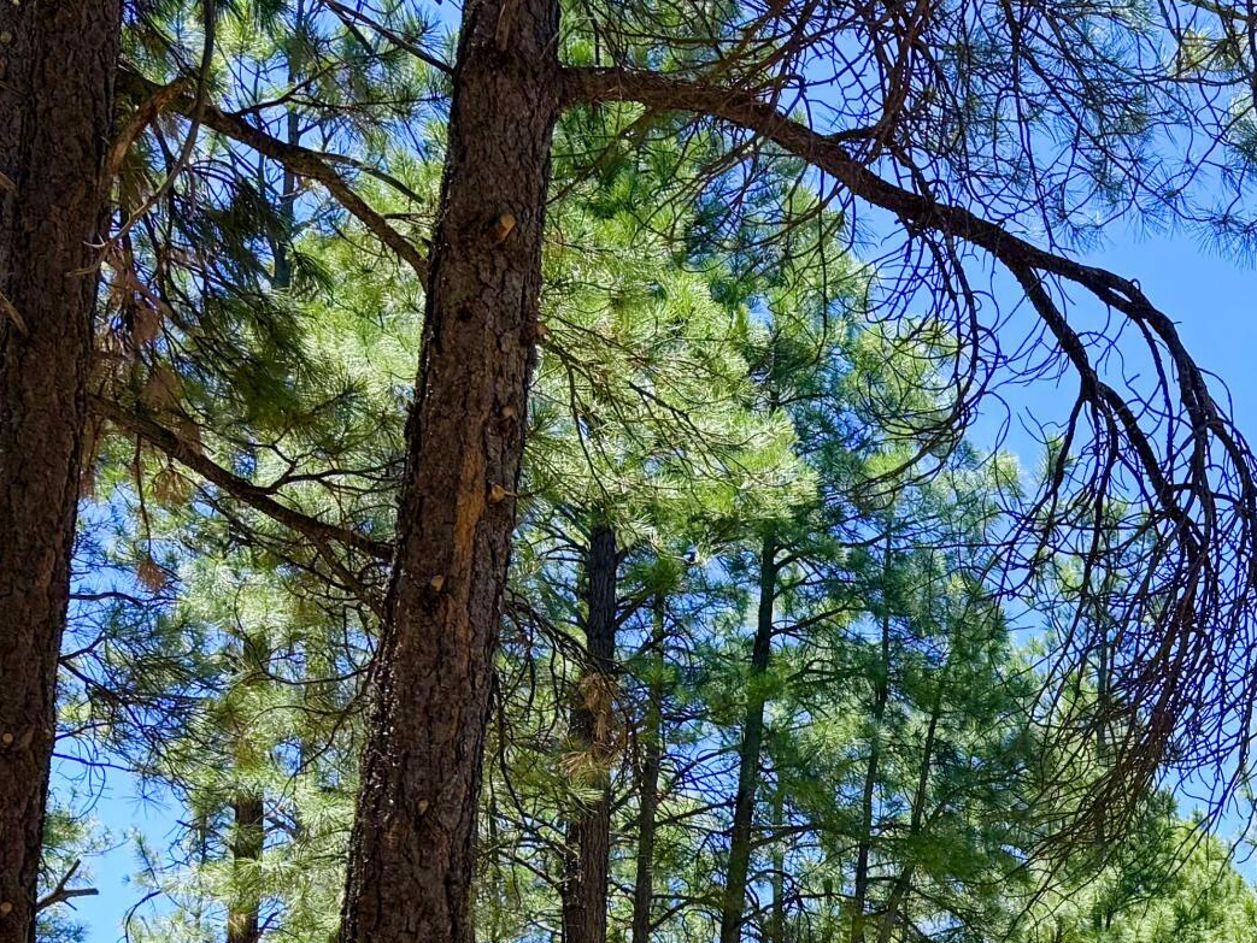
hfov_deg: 26.1
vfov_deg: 19.7
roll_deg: +0.7
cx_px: 1371
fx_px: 2506
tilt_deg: +9.4
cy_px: 1212
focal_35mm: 69
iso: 80
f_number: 1.78
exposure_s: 1/1292
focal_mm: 6.76
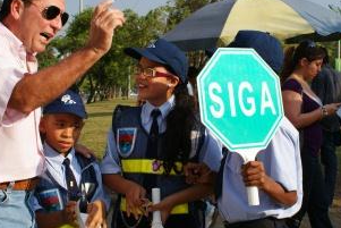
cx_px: 167
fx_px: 635
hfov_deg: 30.1
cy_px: 90
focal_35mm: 67
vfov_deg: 20.3
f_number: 9
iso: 100
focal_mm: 30
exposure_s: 1/250
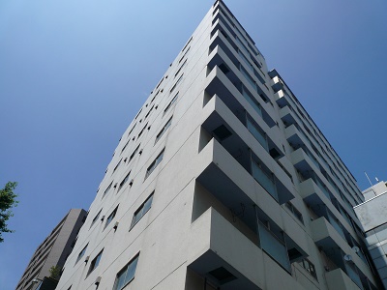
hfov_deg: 63.4
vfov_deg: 49.7
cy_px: 145
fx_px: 313
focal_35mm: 28
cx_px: 194
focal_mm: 4.6
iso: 100
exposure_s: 1/400
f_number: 8
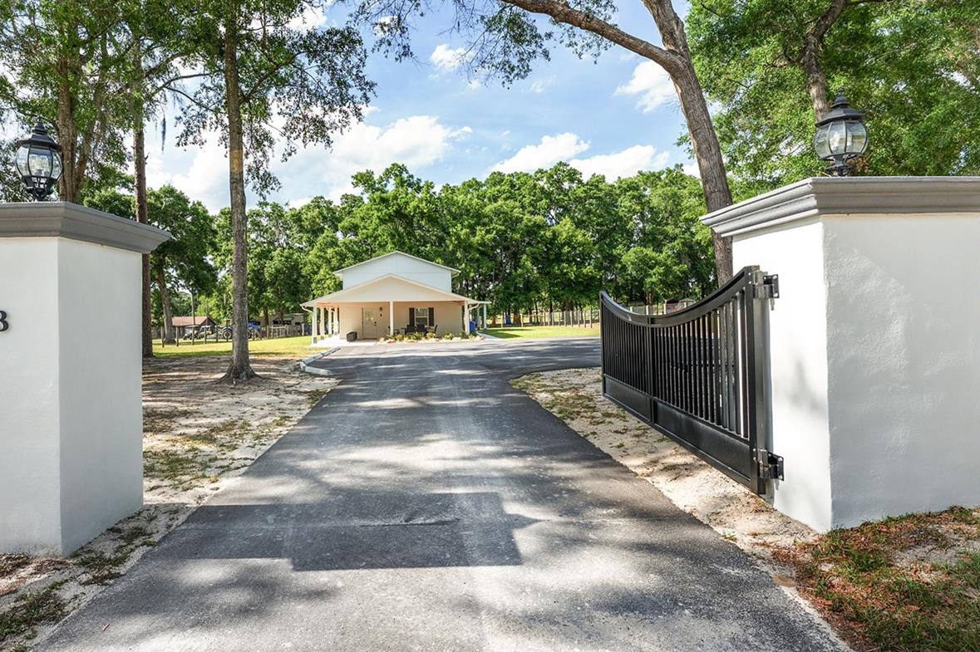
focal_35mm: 19
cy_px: 303
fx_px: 517
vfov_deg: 64.4
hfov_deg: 86.4
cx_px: 419
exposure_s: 1/320
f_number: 7.1
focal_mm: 14
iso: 320
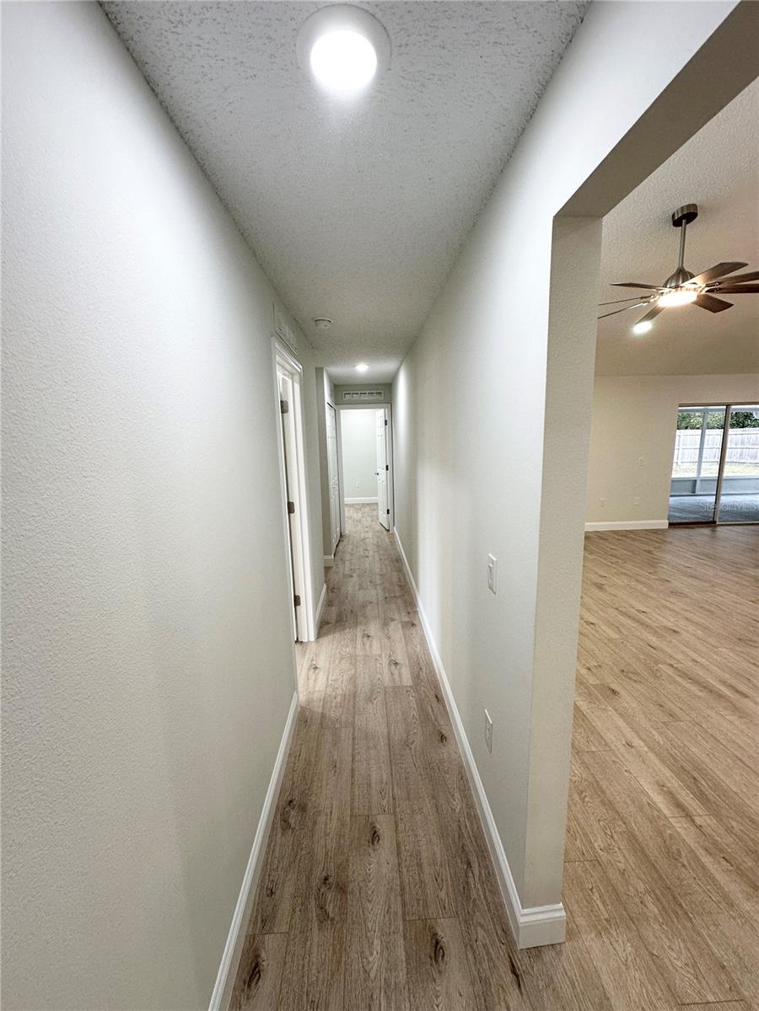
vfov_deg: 102.1
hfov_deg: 85.7
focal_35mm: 14
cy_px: 506
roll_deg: +1.1
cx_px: 380
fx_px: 409
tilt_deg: -9.1
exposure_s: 1/120
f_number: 2.2
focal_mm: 2.22
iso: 125
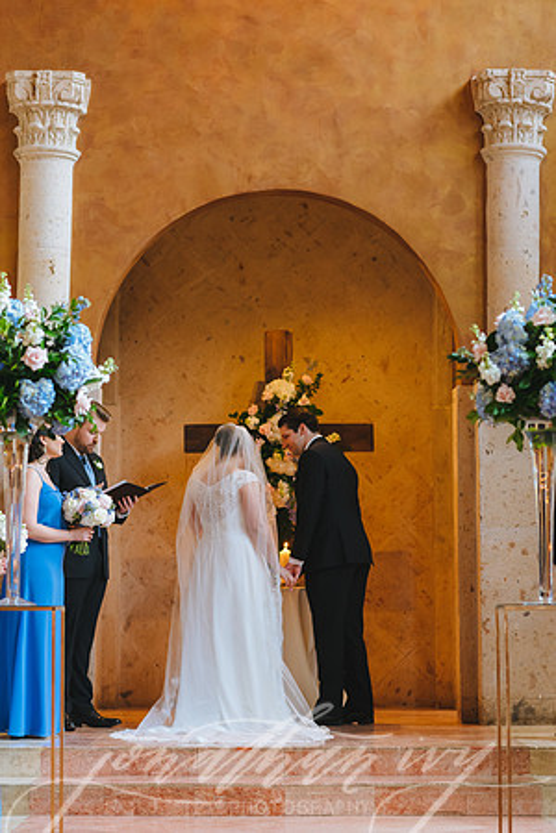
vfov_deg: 23.9
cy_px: 416
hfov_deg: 16.1
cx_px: 278
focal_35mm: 85
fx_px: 1969
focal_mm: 85
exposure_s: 1/125
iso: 2500
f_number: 2.8
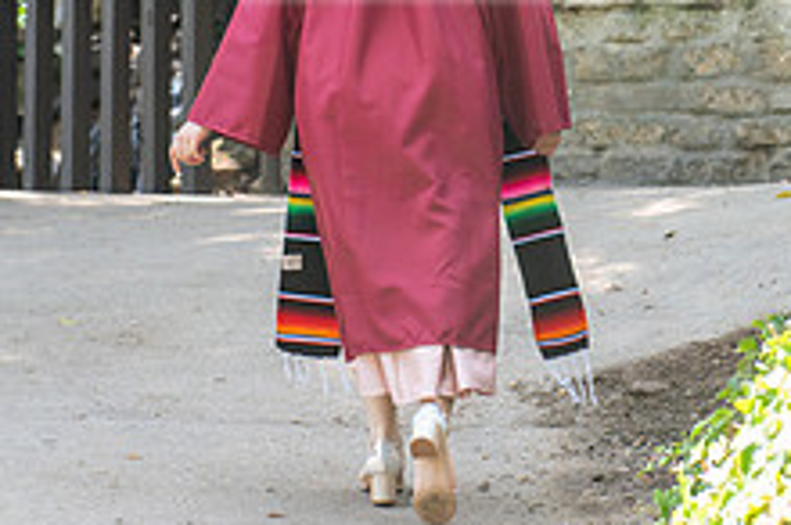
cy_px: -81
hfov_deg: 11.1
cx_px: 554
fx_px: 4059
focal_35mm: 185
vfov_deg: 7.3
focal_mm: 70
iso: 400
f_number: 5
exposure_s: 1/160
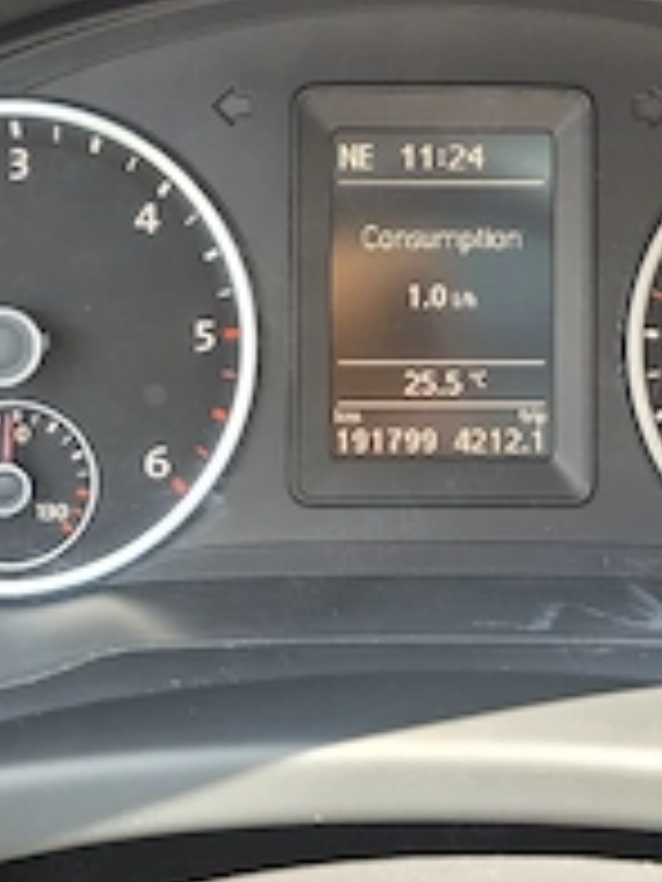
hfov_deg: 27.3
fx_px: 1351
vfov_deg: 35.6
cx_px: 450
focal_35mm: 53
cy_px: 256
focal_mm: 5.4
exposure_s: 1/100
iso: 80
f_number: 1.8
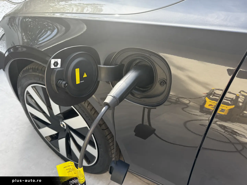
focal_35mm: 24
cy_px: 92
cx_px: 124
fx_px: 171
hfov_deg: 71.6
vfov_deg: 56.8
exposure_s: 1/372
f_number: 1.78
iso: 80
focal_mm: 6.76
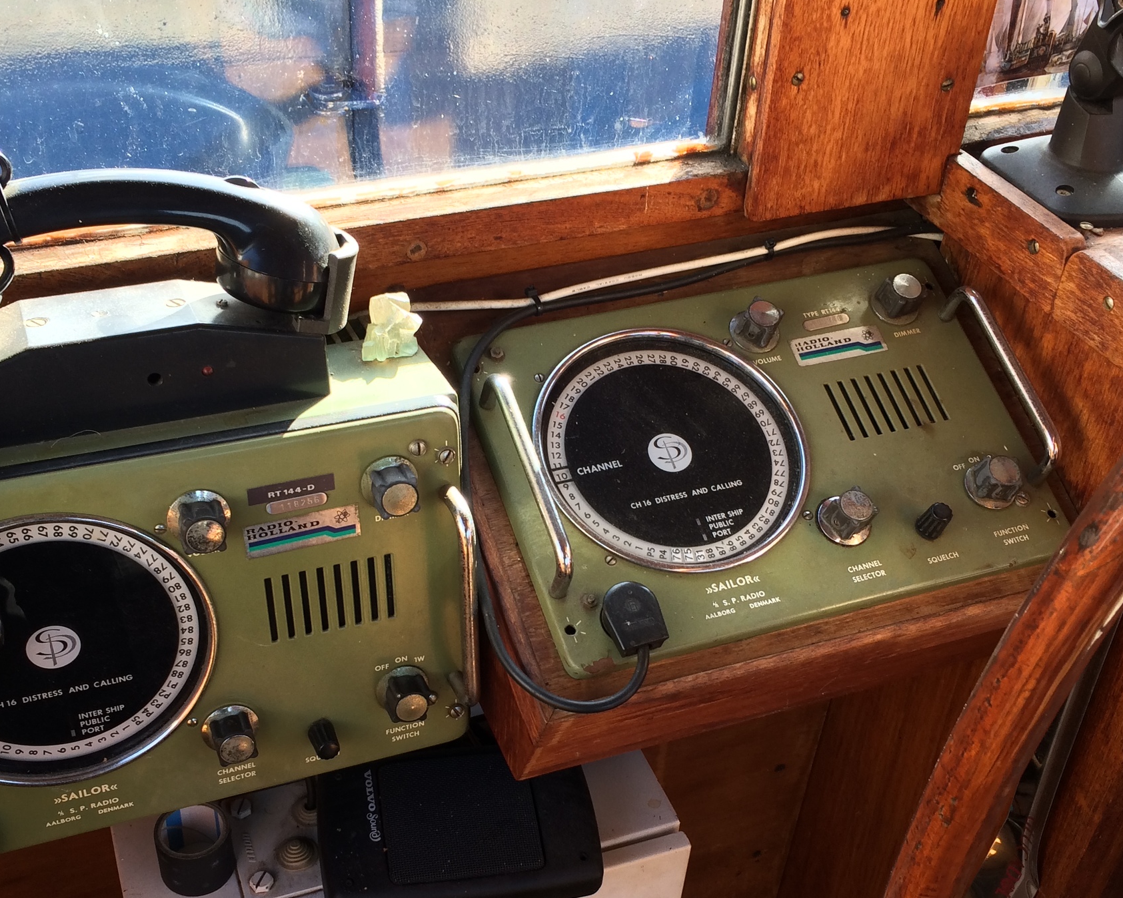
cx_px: 528
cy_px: 552
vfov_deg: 35.5
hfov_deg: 43.8
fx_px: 1396
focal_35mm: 42
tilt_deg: -43.3
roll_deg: -4.0
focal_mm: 4.15
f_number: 2.2
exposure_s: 1/100
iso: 40
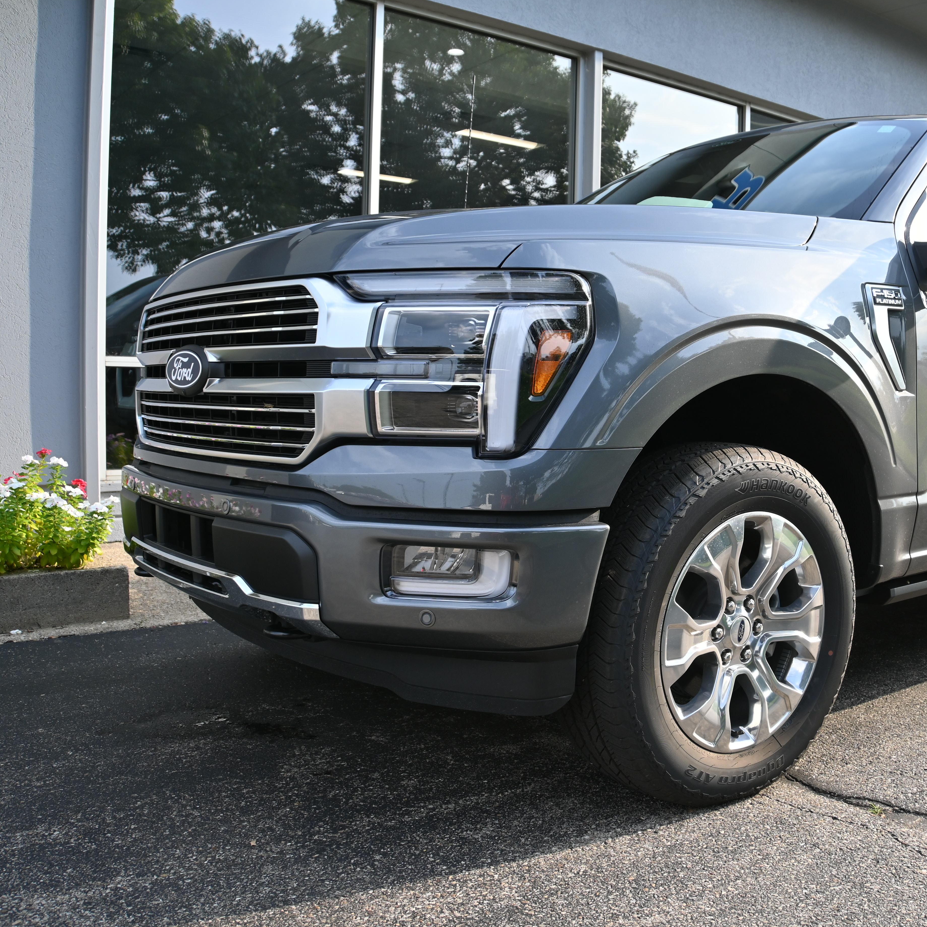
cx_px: 622
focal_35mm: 59
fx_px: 1787
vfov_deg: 29.1
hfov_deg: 28.9
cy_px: 461
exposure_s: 1/320
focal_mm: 30.5
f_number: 6.3
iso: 100
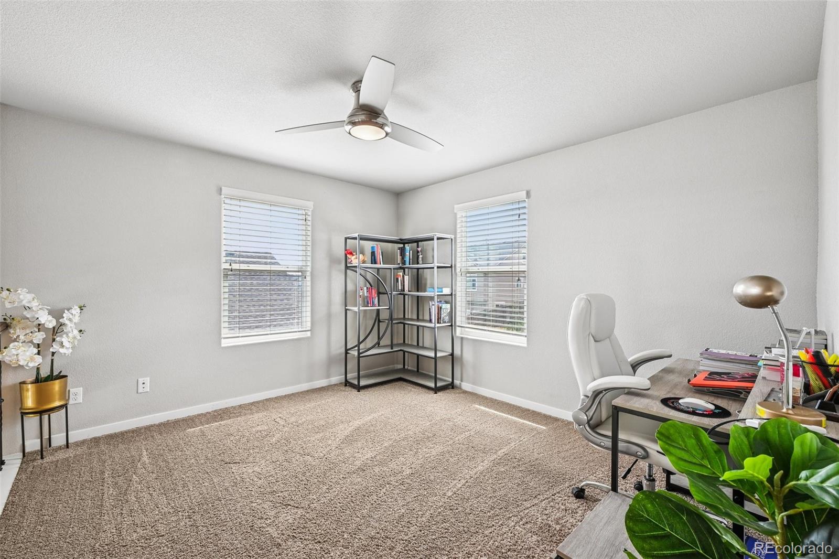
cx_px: 420
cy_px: 280
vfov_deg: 77.3
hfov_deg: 100.4
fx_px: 349
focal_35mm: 15
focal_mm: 15
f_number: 11
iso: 800
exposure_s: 1/20
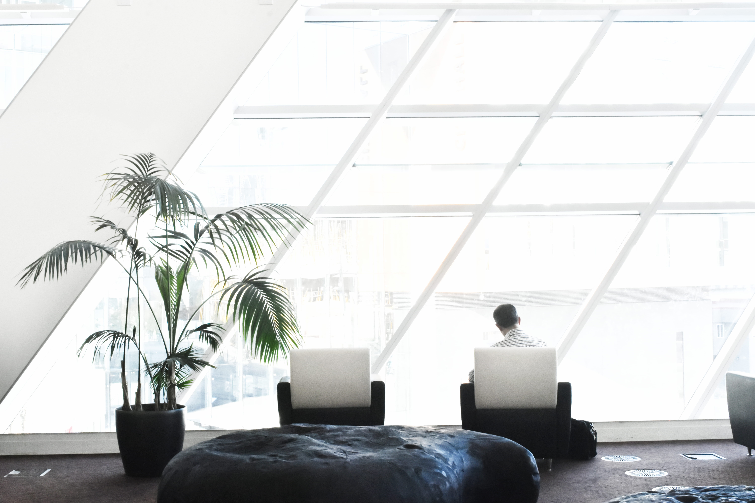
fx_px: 1101
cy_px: 252
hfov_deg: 37.9
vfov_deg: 25.8
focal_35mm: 52
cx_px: 378
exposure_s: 1/60
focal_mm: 35
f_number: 22
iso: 1600
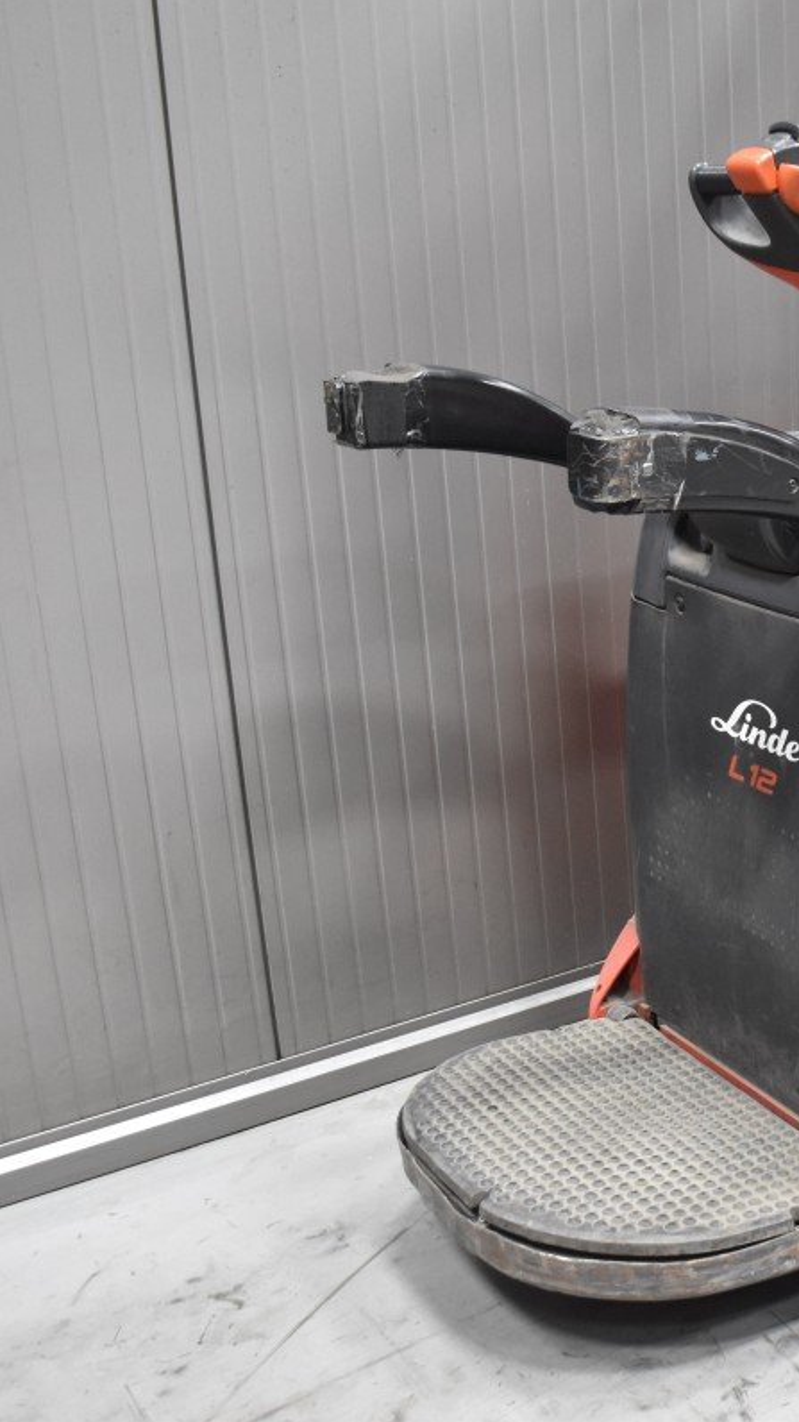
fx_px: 1876
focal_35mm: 50
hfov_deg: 22.2
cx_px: 958
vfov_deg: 41.5
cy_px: 708
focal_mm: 21
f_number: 4.5
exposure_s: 1/30
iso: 1600
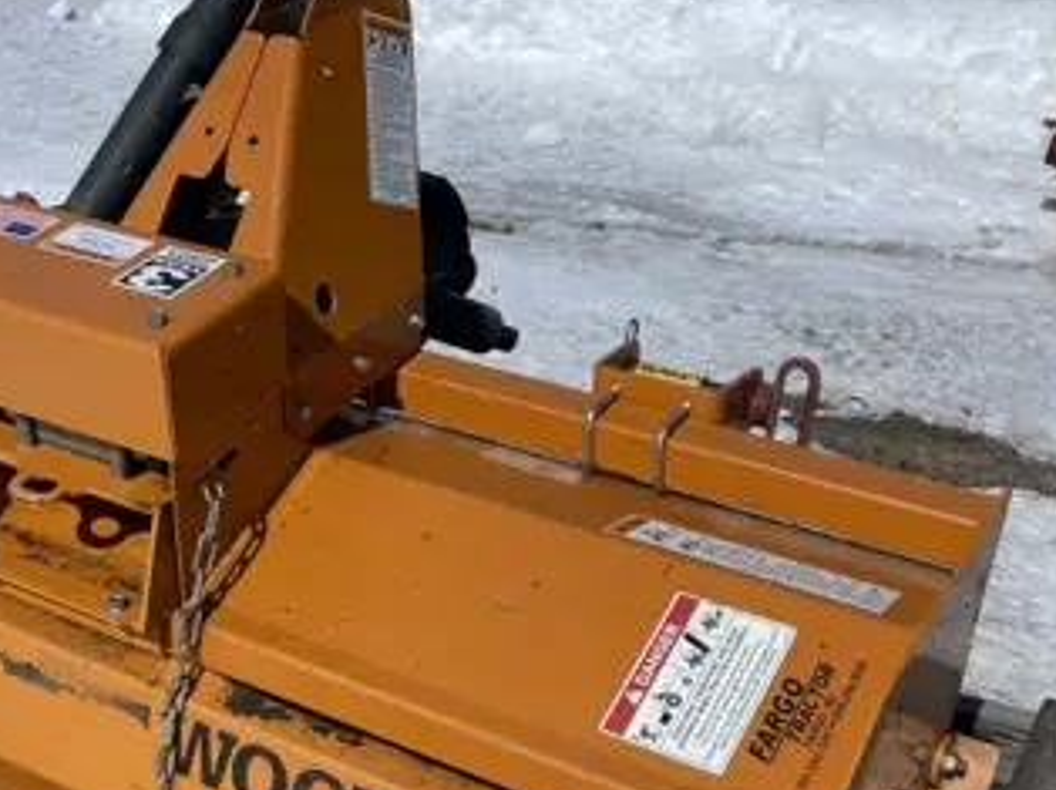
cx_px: 259
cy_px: 568
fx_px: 1616
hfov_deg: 35.4
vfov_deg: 27.2
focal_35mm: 53
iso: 32
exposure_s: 1/10000
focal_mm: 5.1
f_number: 1.6
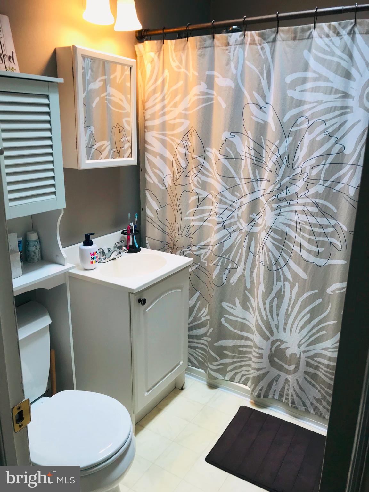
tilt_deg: -16.2
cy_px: 246
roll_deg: -1.2
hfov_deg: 49.7
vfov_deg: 63.4
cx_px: 184
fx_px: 398
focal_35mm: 28
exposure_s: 1/60
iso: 32
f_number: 1.8
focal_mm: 3.99
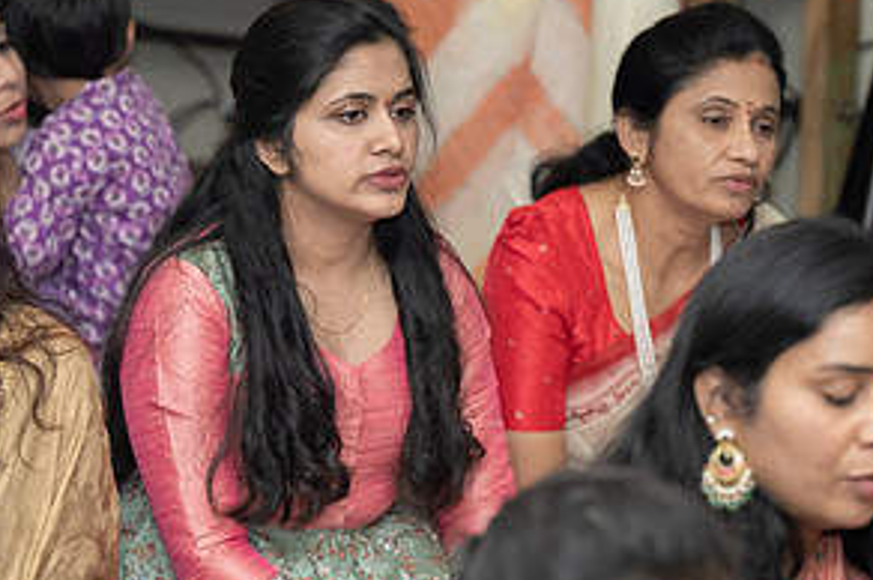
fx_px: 4530
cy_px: 390
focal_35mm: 187
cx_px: 326
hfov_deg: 11.0
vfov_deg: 7.3
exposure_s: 1/200
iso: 500
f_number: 2.8
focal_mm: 94
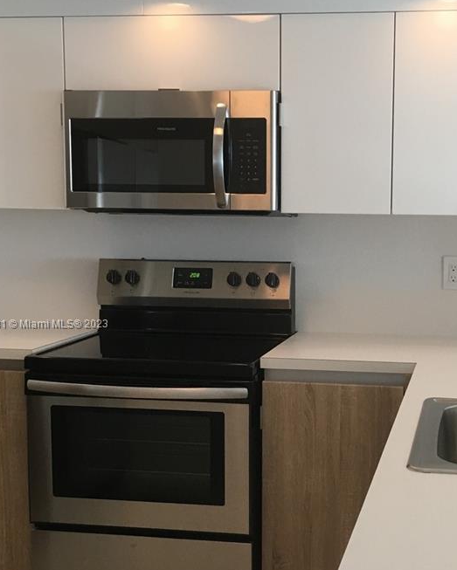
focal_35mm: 52
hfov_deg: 28.7
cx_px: 342
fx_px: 879
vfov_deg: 35.9
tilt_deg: -6.3
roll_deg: -1.0
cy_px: 325
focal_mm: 4.15
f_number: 2.2
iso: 40
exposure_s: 1/30
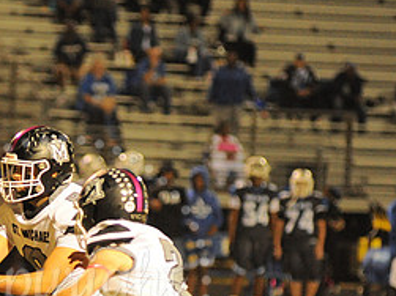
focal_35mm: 444
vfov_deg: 3.3
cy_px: 283
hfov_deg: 4.5
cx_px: 60
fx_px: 5077
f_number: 4
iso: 6400
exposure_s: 1/320
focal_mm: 200
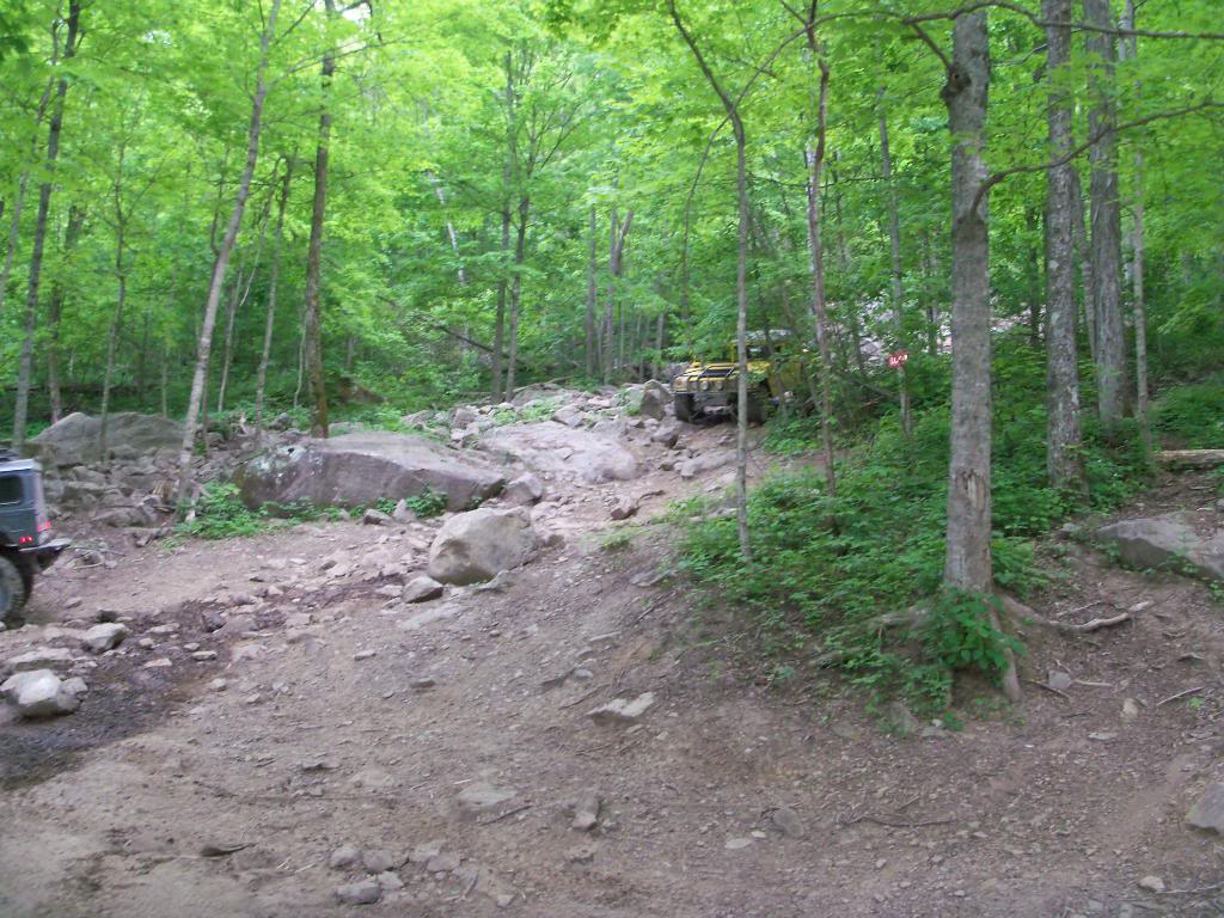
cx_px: 612
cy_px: 459
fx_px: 1238
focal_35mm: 35
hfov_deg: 52.6
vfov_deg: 40.7
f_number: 3
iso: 125
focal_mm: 6.3
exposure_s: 1/30
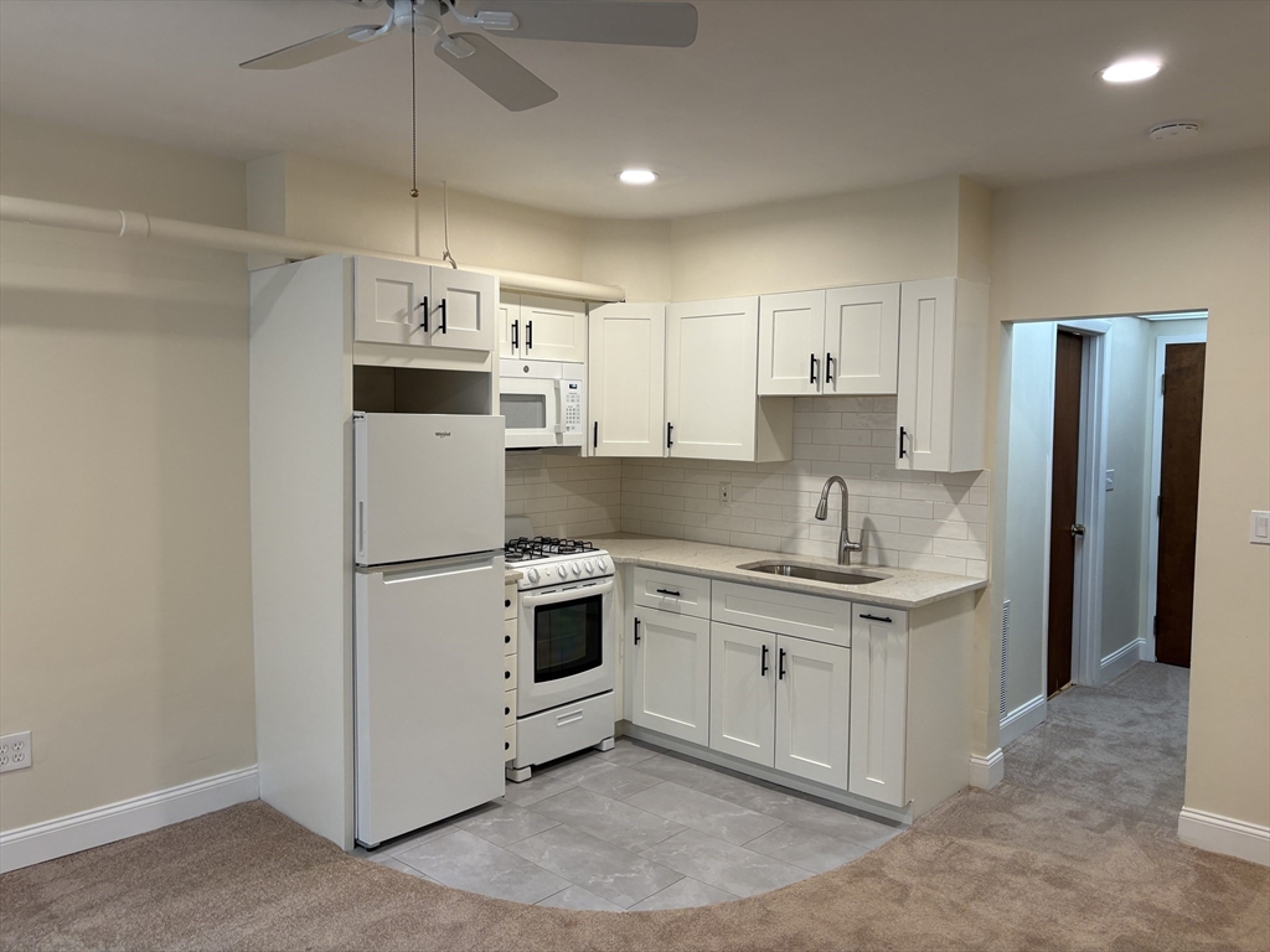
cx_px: 635
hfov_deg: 67.3
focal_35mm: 26
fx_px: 954
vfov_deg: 53.1
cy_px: 476
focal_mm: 5.96
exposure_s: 1/60
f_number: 1.6
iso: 80
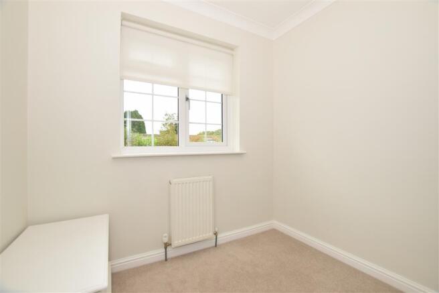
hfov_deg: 100.4
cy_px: 146
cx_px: 220
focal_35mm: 15
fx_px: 183
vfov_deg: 77.3
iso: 400
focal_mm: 10
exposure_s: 1/160
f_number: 6.3
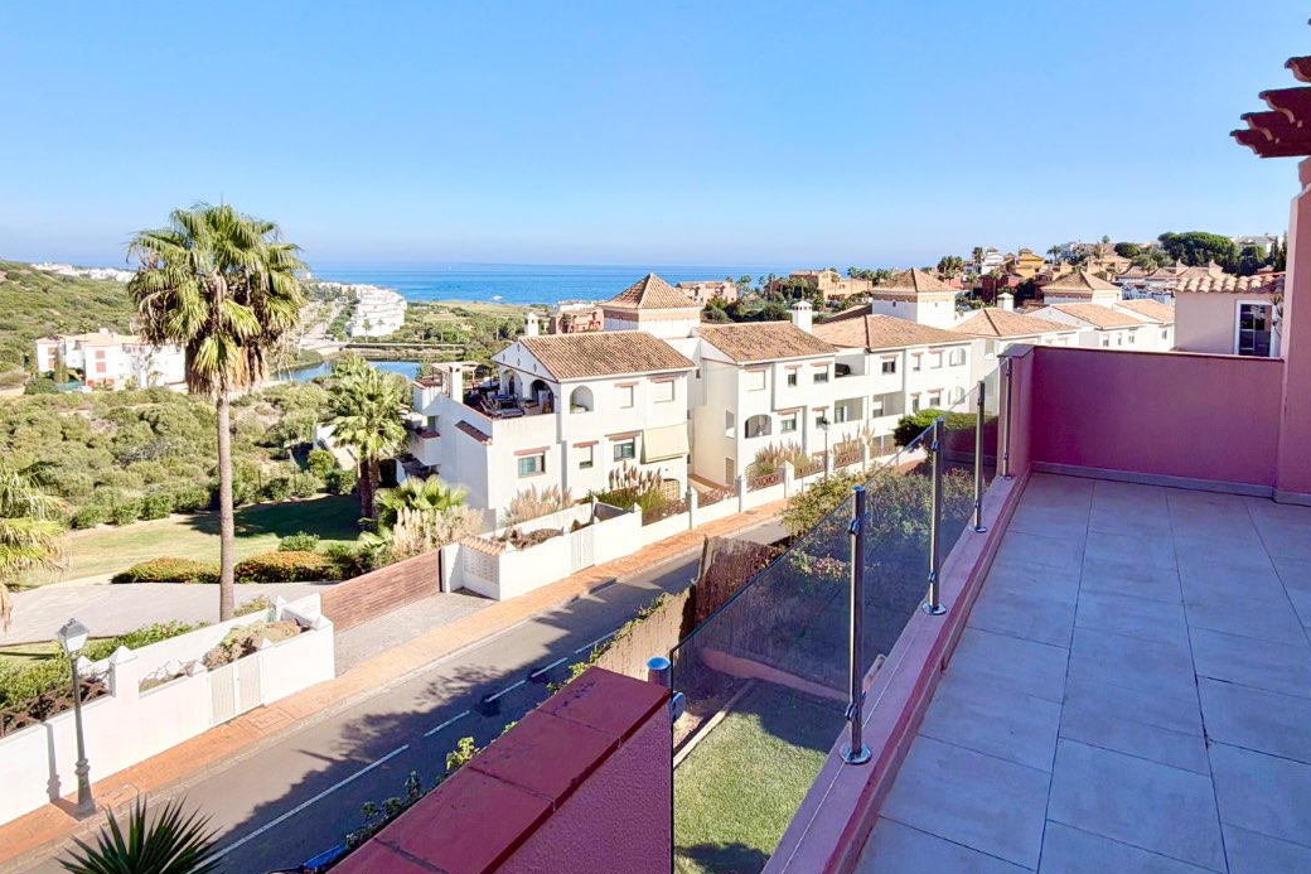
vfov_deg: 58.6
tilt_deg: -4.5
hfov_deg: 81.0
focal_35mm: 21
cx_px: 721
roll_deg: -0.2
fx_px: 765
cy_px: 317
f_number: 2.2
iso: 20
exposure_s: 1/914
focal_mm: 2.22
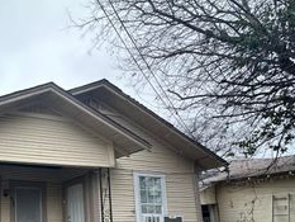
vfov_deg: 43.5
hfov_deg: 50.8
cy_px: 192
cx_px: 14
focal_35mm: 30
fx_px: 256
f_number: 2.2
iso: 40
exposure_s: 1/267
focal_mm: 2.22
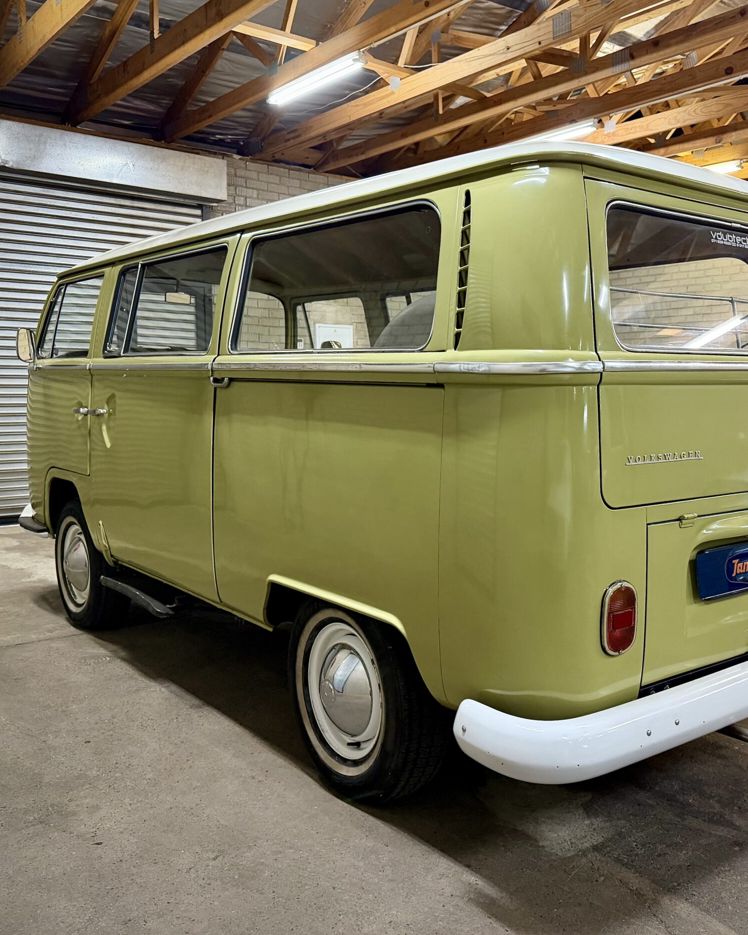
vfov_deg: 55.7
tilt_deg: -5.8
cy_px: 457
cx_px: 460
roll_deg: -0.4
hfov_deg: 45.5
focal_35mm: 32
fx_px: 886
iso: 400
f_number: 1.78
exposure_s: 1/50
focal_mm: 6.76
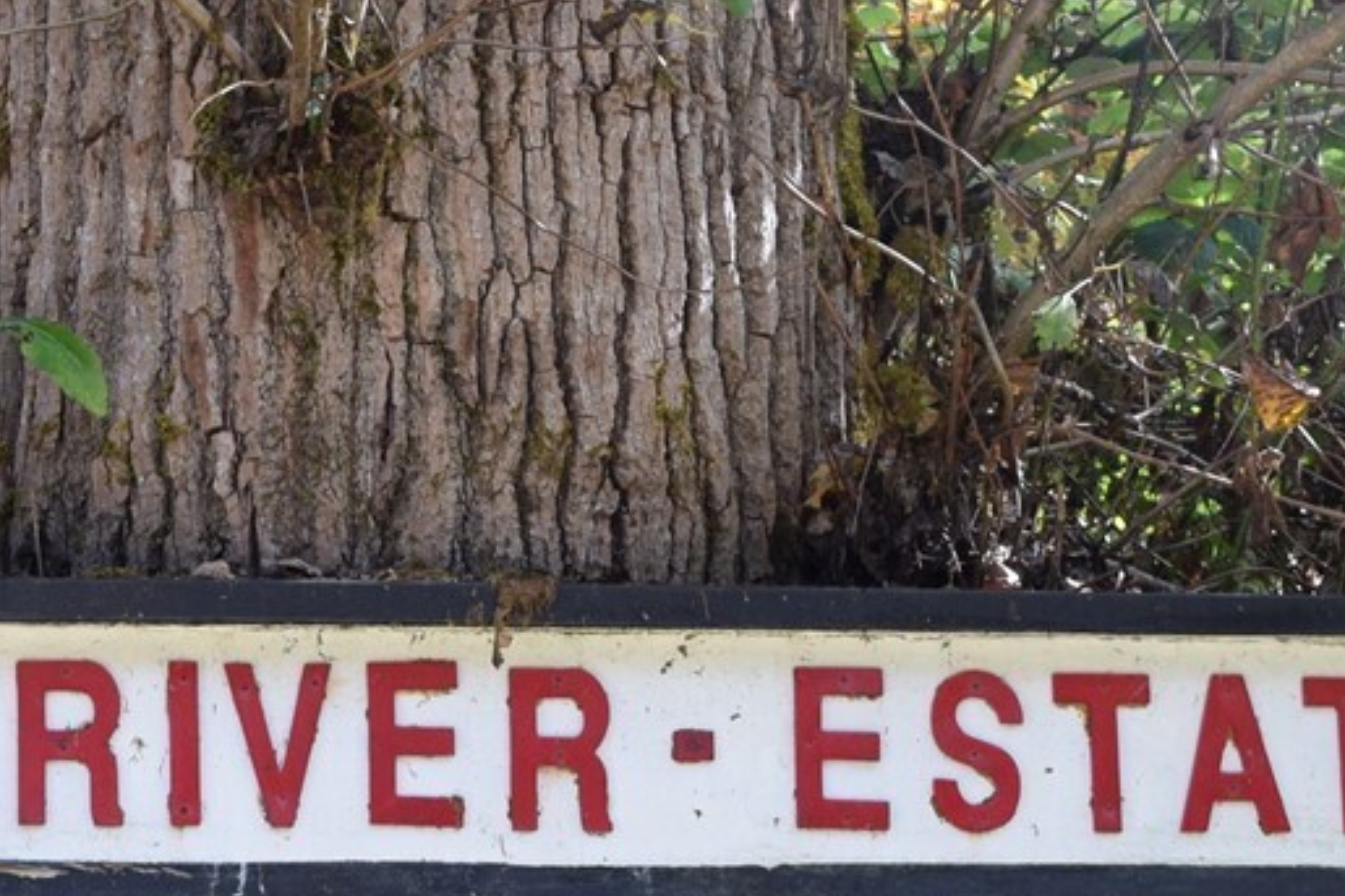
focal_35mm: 124
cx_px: 312
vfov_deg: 11.1
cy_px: 615
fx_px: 4618
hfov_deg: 16.5
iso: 400
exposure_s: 1/125
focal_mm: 25
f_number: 5.6
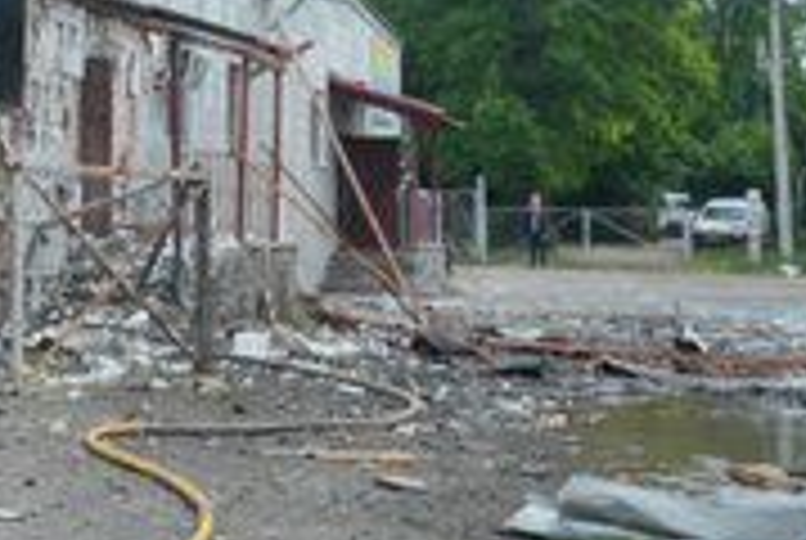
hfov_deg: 18.5
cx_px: -41
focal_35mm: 107
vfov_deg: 12.8
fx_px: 2400
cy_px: 119
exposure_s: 1/50
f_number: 10
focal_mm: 48
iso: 250
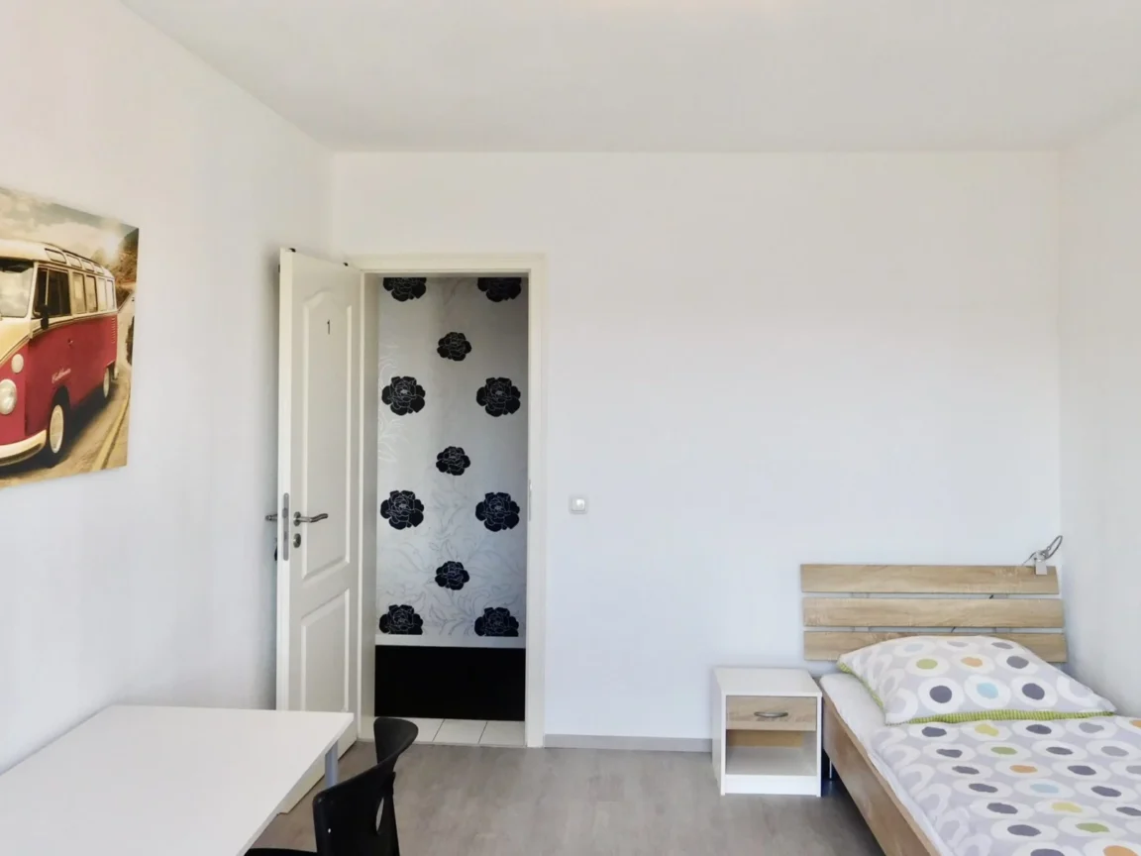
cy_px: 428
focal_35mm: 25
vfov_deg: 54.9
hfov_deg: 69.4
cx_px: 570
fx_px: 824
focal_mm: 4.5
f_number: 3.4
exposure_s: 1/80
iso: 125
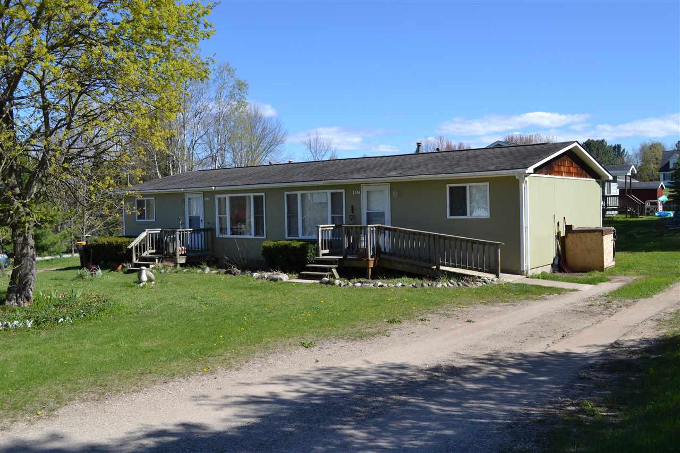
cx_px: 340
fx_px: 623
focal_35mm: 33
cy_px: 226
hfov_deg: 57.2
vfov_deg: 40.0
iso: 100
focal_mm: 22
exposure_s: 1/250
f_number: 8
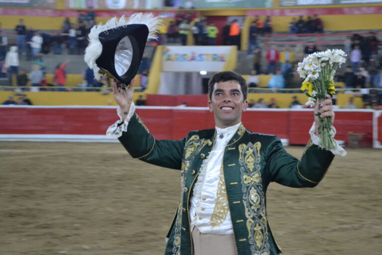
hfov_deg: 24.6
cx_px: 191
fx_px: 875
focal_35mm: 82
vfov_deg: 16.6
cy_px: 128
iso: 3200
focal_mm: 55
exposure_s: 1/50
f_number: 5.6
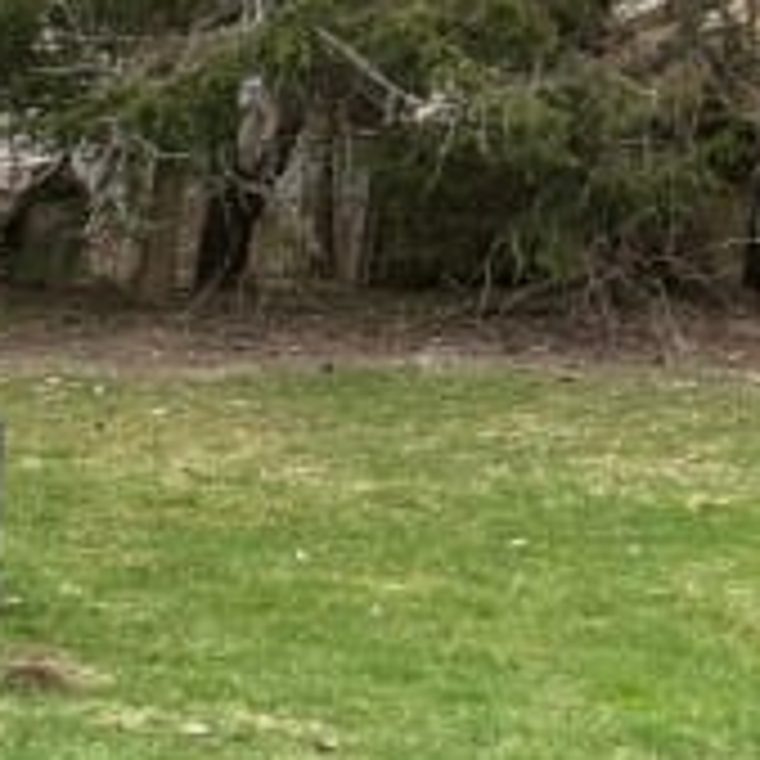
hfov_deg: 12.6
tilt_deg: -13.6
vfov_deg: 15.7
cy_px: 764
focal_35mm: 109
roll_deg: +0.3
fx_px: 2707
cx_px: -1034
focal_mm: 5.7
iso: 40
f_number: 1.5
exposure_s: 1/168
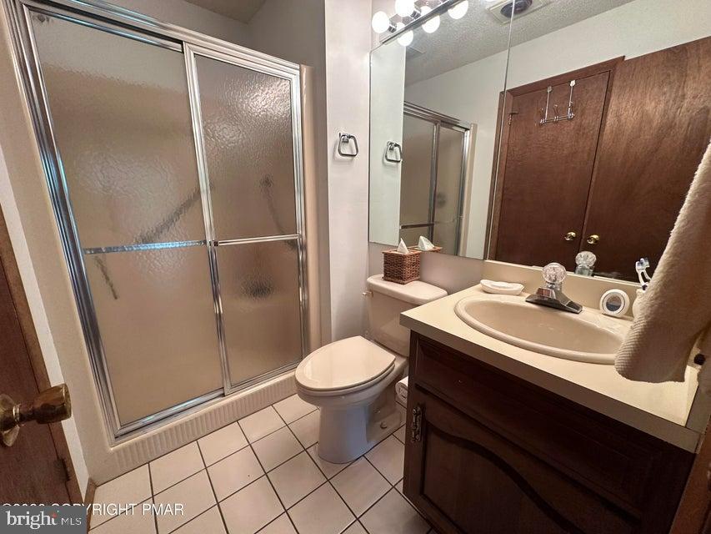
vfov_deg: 85.7
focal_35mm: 14
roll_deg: +0.3
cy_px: 267
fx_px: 288
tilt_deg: -13.3
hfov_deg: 102.1
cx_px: 356
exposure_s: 1/60
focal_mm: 2.22
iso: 200
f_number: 2.2
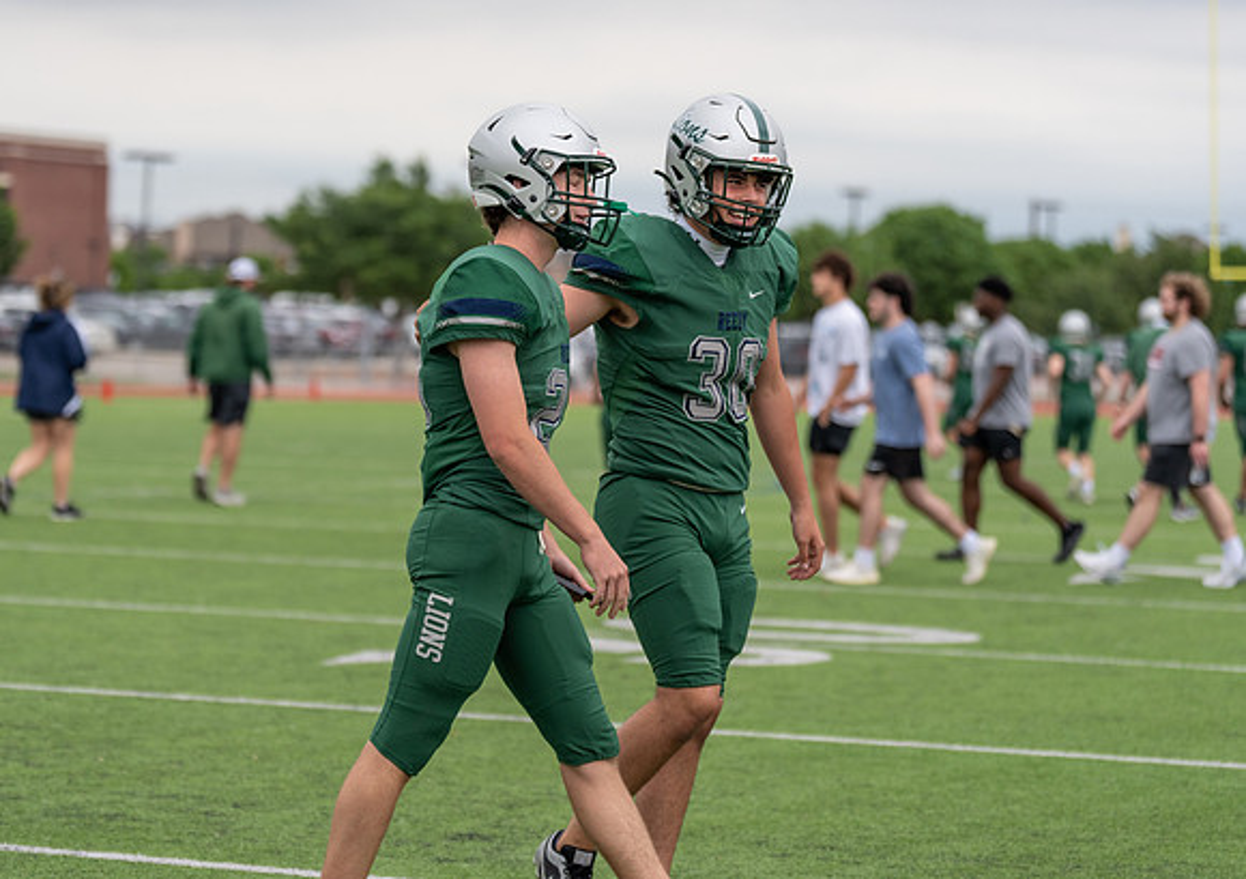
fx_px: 4536
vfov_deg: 11.1
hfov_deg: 15.6
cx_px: 474
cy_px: 364
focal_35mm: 129
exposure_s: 1/1250
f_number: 2.8
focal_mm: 101
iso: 250
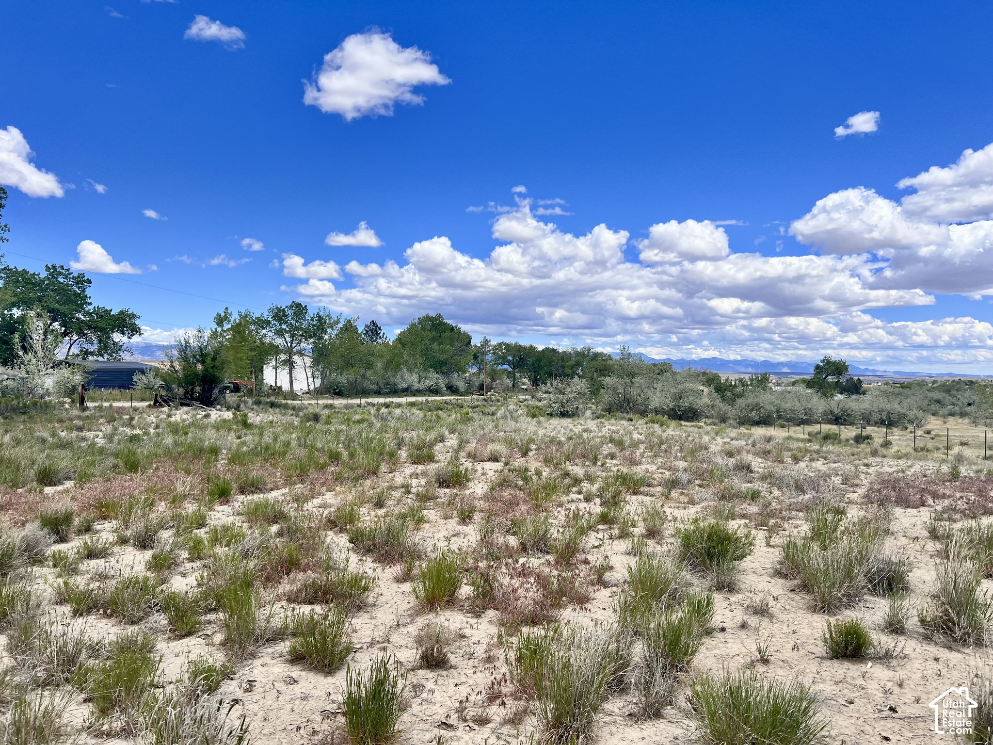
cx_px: 496
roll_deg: -0.1
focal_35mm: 26
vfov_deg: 53.1
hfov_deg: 67.3
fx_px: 746
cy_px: 372
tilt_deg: -1.7
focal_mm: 5.7
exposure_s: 1/5882
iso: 50
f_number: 1.5
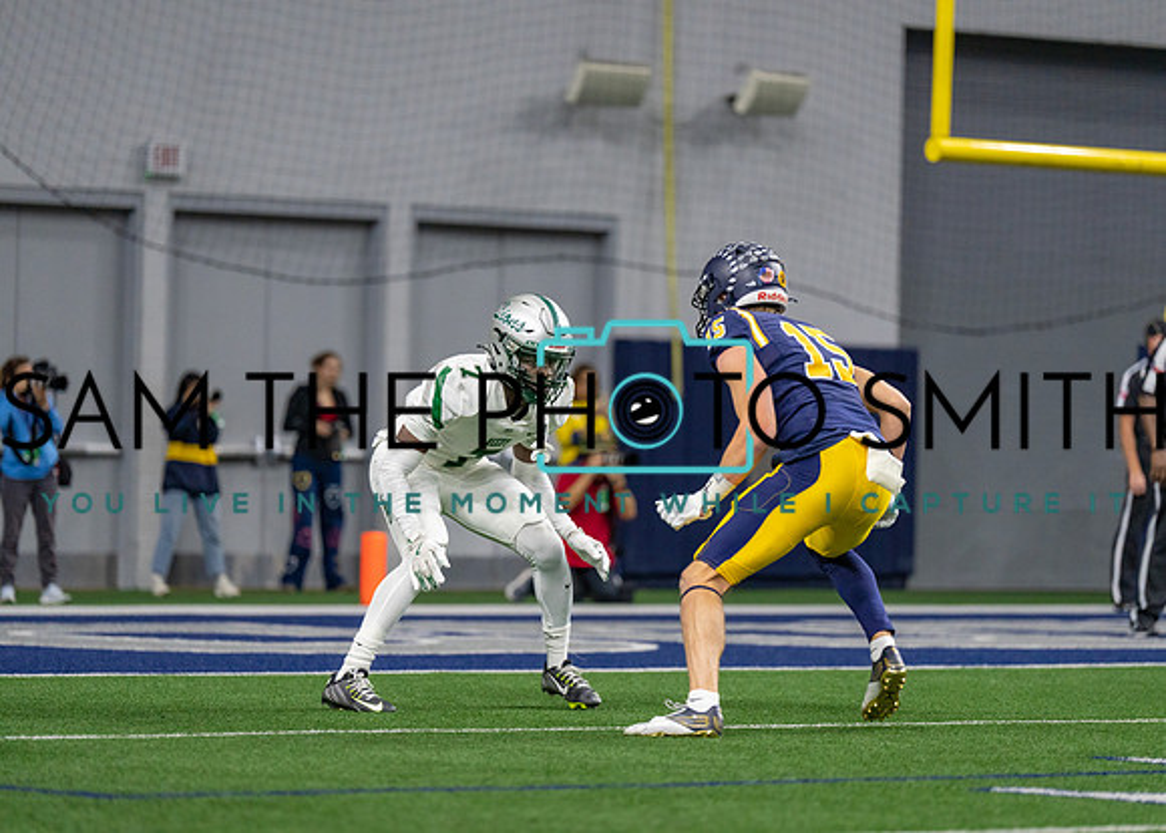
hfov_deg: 12.0
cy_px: 416
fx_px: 5551
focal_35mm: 168
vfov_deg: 8.6
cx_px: 583
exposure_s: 1/1250
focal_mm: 160
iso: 2000
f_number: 2.8
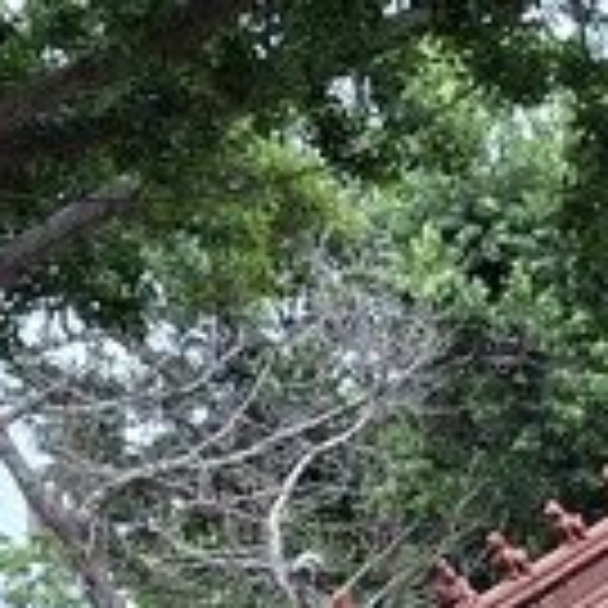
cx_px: 585
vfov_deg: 10.7
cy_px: 1329
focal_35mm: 145
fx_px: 2881
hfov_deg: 11.9
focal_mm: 5.54
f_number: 1.8
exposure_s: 1/689
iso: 50
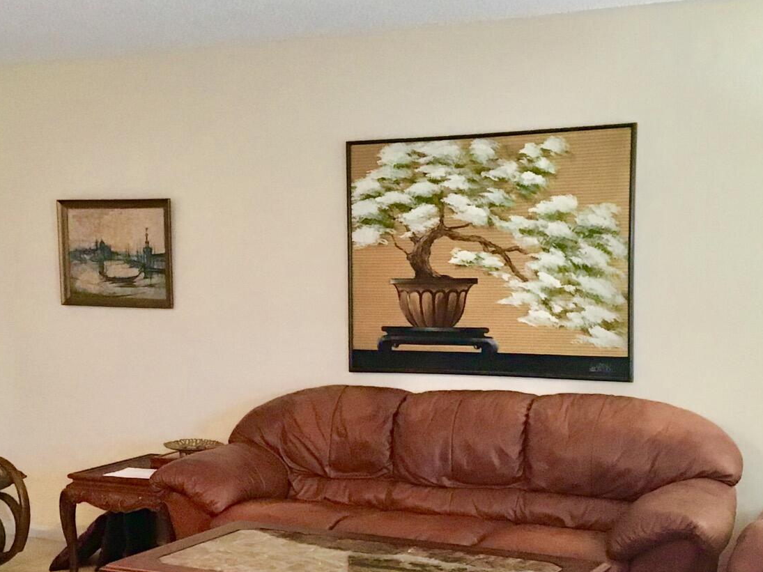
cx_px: 327
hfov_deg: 33.2
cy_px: 399
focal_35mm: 58
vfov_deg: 25.0
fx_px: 1278
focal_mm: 3.3
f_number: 2.4
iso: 160
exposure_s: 1/30
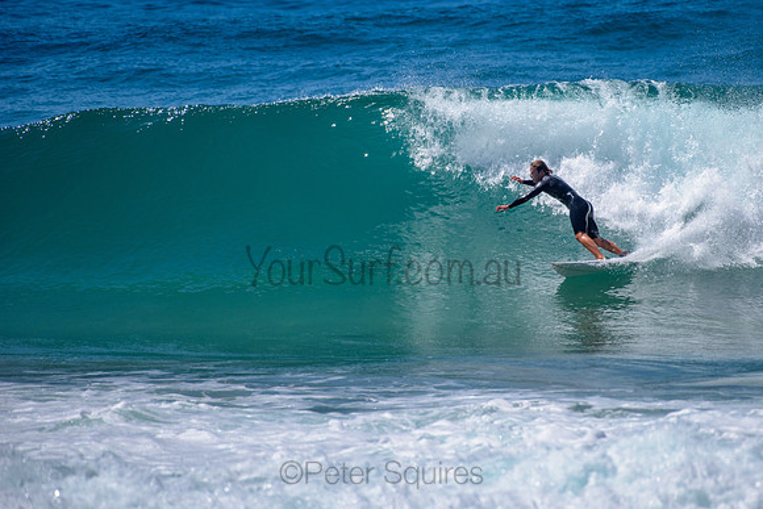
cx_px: 468
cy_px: 197
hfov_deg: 3.4
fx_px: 12991
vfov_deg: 2.2
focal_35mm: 613
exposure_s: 1/2000
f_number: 5.6
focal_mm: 500
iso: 80
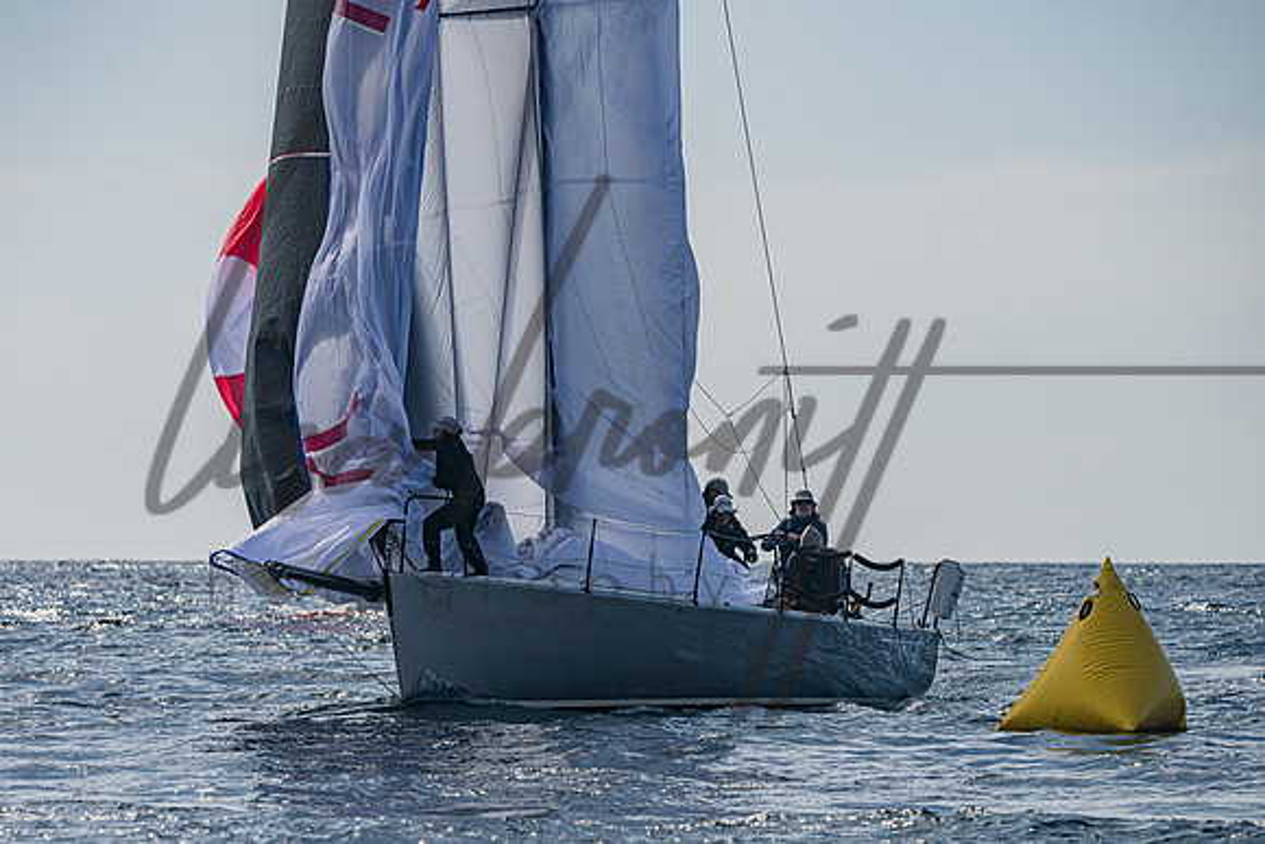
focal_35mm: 265
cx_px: 582
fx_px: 9319
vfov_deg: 5.2
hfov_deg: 7.8
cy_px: 531
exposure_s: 1/5000
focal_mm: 210
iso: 320
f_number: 6.3
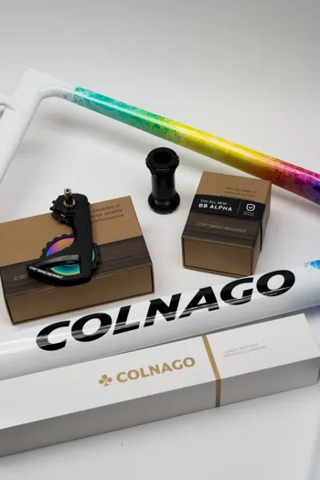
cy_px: 243
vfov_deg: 31.4
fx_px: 853
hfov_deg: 21.2
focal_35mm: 64
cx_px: 134
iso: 500
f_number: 5
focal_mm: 42
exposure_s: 1/60
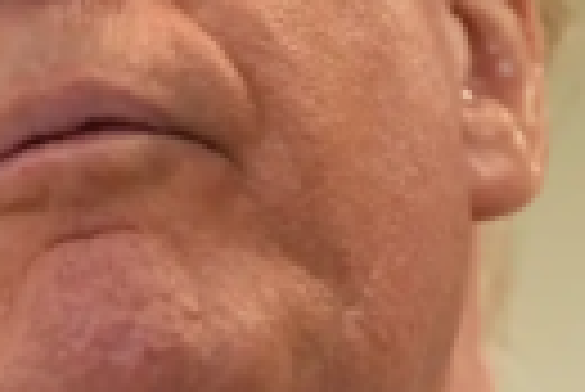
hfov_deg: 3.3
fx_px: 10200
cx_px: 270
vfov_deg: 2.2
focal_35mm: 627
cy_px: 374
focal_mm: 106
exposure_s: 1/400
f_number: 2.8
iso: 1600
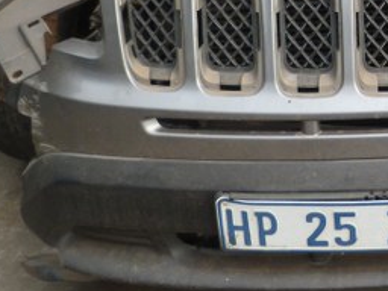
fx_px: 874
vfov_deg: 18.1
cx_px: 441
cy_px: -47
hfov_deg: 23.3
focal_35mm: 78
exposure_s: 1/125
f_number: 4
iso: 80
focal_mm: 4.5
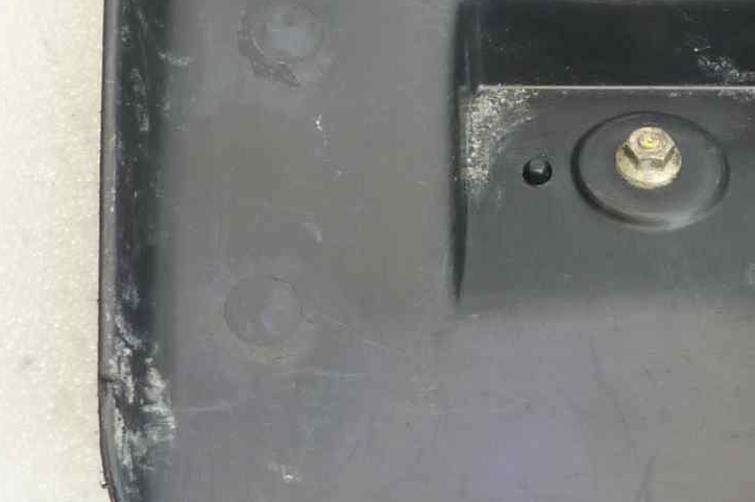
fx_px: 1928
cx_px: 606
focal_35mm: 92
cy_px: -235
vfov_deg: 14.0
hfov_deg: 21.9
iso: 125
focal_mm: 4.1
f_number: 3.3
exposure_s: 1/10
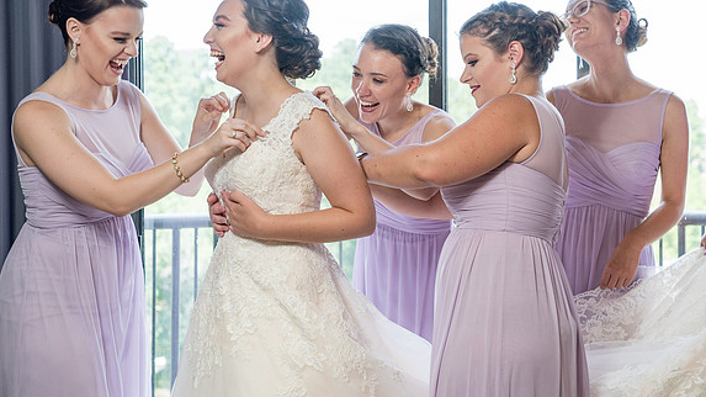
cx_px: 382
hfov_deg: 26.2
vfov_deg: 14.9
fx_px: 1516
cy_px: 160
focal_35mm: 81
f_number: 5.6
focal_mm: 70
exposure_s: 1/200
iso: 1000
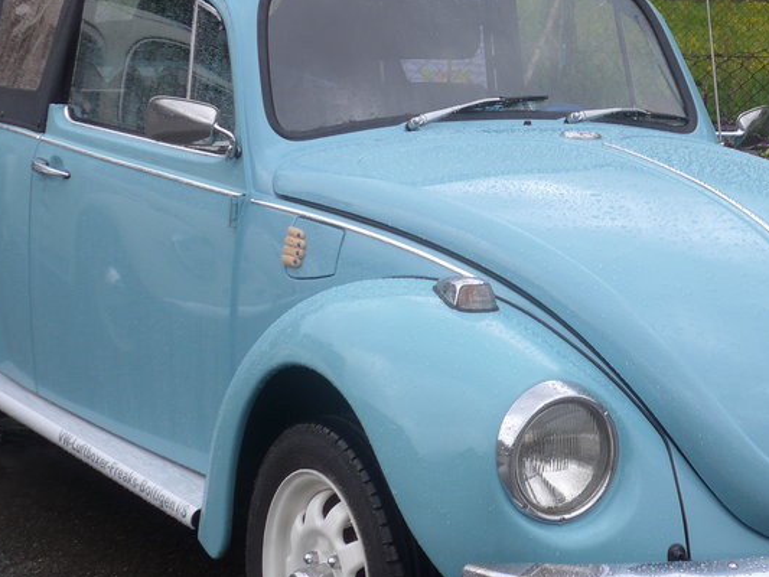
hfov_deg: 19.7
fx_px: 2200
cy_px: 229
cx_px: 590
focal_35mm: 99
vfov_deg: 14.9
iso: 80
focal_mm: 9
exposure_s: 1/250
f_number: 2.8
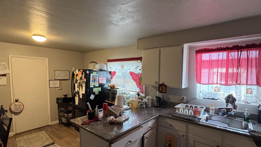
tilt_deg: -3.9
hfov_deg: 89.4
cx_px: 139
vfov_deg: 58.2
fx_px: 131
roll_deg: +0.0
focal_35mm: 19
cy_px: 82
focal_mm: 2.22
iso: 400
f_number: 2.2
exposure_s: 1/60
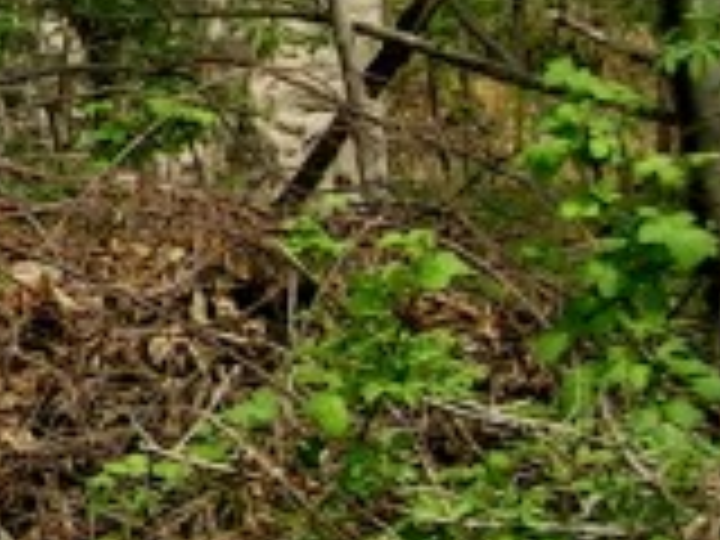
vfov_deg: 8.8
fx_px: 3453
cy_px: -198
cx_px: -738
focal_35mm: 166
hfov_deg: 10.8
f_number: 2.8
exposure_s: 1/381
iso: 50
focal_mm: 5.4
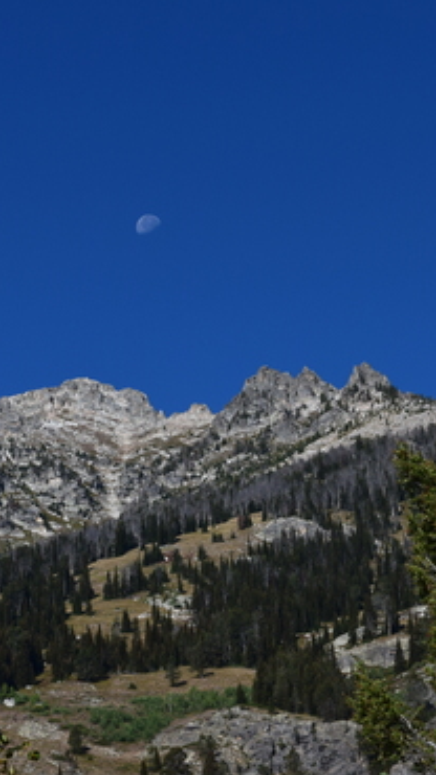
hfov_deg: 9.2
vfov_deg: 16.4
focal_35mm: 131
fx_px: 2689
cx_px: 19
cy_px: 389
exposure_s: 1/500
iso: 280
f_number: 11
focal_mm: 55
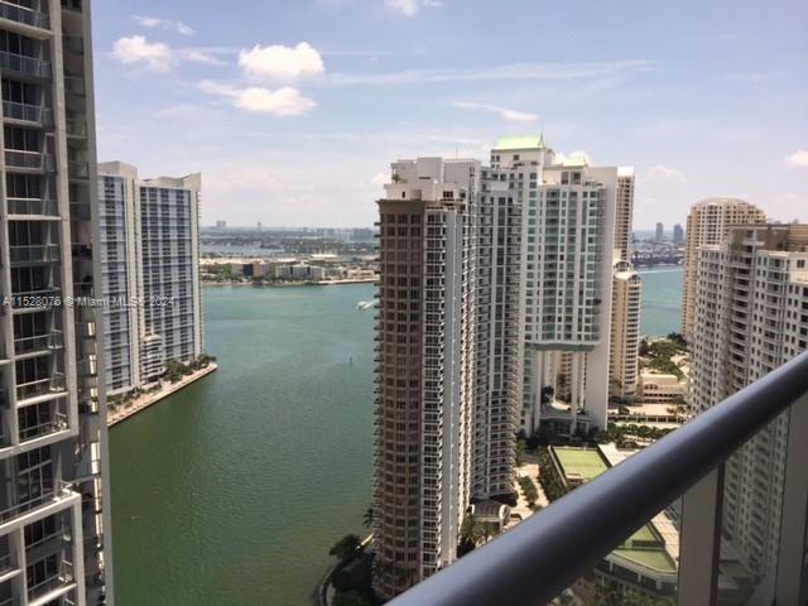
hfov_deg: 61.7
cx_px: 404
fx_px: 677
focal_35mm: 29
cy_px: 303
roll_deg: -0.6
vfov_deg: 48.2
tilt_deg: -3.9
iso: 32
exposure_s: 1/2326
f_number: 2.2
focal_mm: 4.15
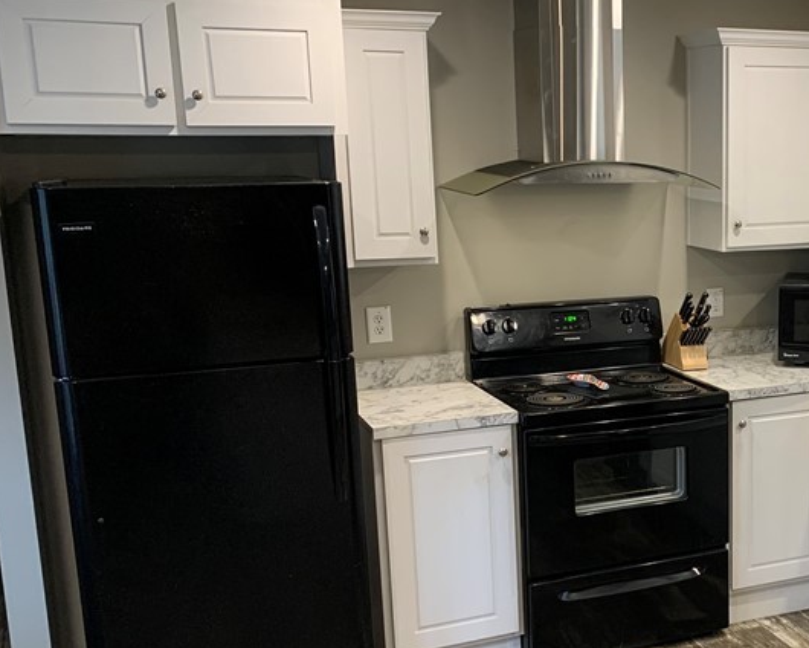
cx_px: 727
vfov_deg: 30.8
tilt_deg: -13.4
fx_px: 1173
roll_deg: -0.3
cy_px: 385
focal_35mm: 49
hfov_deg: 35.8
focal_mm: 4.25
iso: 125
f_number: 1.8
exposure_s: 1/60
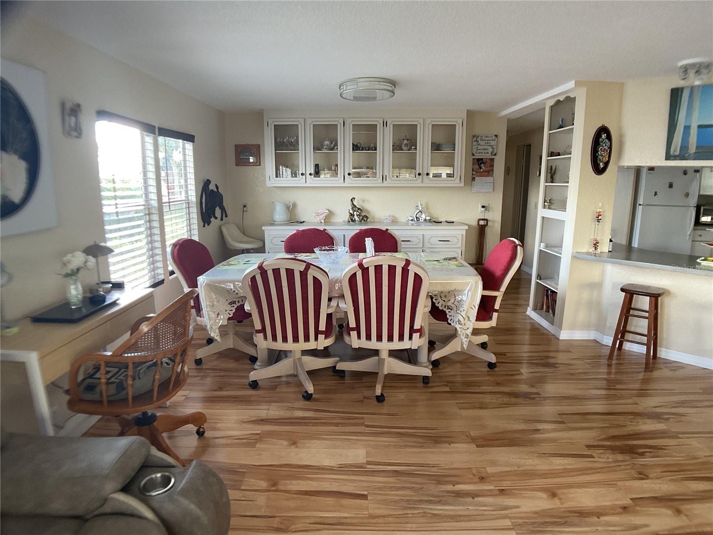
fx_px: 597
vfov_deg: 48.2
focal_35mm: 29
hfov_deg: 61.7
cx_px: 356
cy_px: 268
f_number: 1.8
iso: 80
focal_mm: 3
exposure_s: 1/60
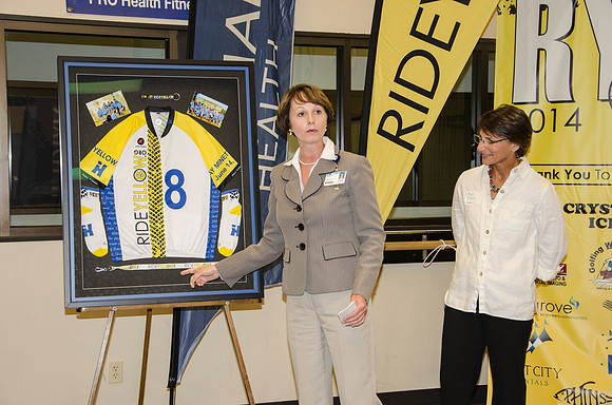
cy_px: 202
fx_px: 1069
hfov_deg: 32.0
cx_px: 306
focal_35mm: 63
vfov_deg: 21.5
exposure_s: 1/40
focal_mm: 42
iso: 250
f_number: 5
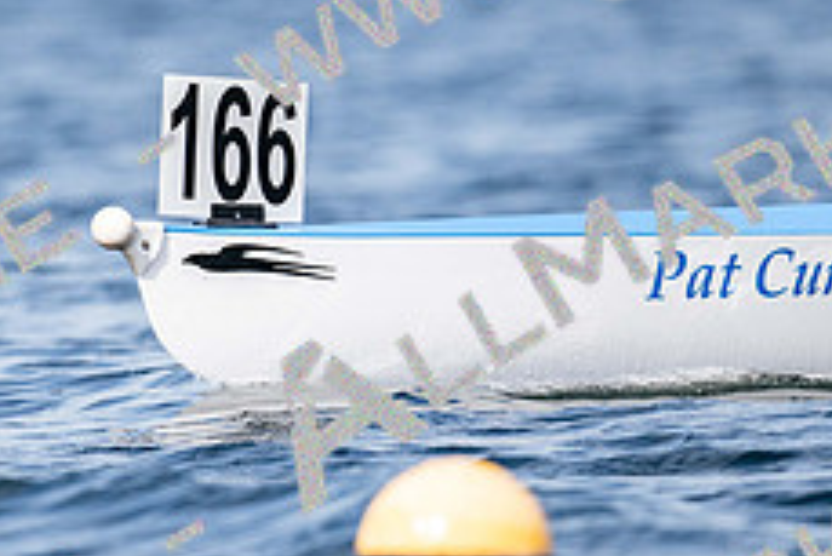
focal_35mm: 1013
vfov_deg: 1.4
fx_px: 23425
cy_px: 169
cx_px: -29
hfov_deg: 2.0
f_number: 5.6
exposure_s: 1/2500
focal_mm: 400
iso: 320
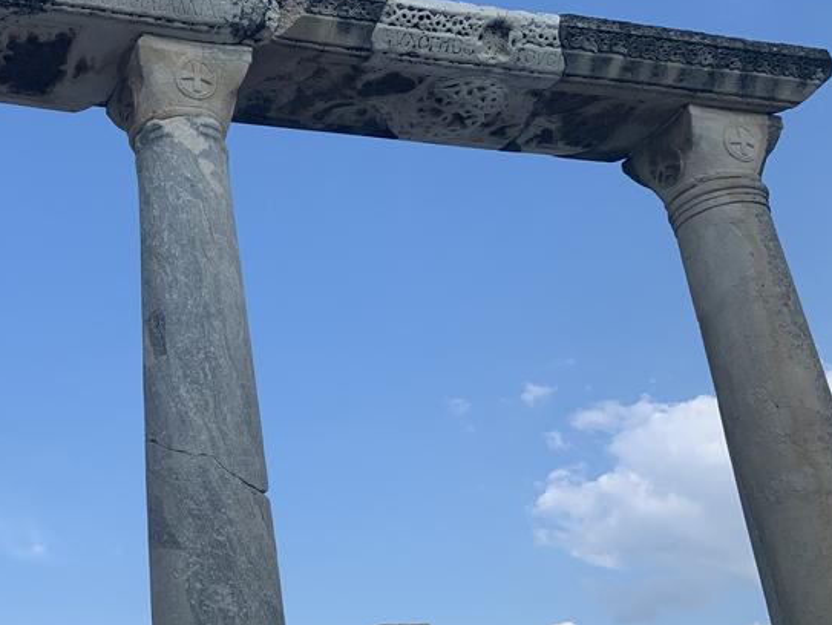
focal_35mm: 49
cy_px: 322
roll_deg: +2.1
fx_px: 1179
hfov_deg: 36.9
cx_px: 116
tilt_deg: +26.4
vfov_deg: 29.7
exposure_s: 1/1992
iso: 25
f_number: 1.8
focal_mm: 4.25
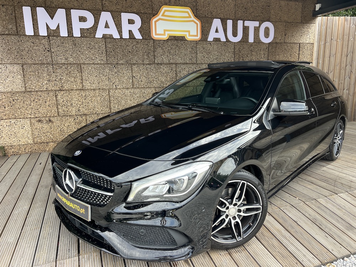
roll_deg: +1.5
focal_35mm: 26
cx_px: 178
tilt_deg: -12.9
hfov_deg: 67.3
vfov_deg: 53.1
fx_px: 267
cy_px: 134
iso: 50
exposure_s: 1/365
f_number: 1.5
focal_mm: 5.7
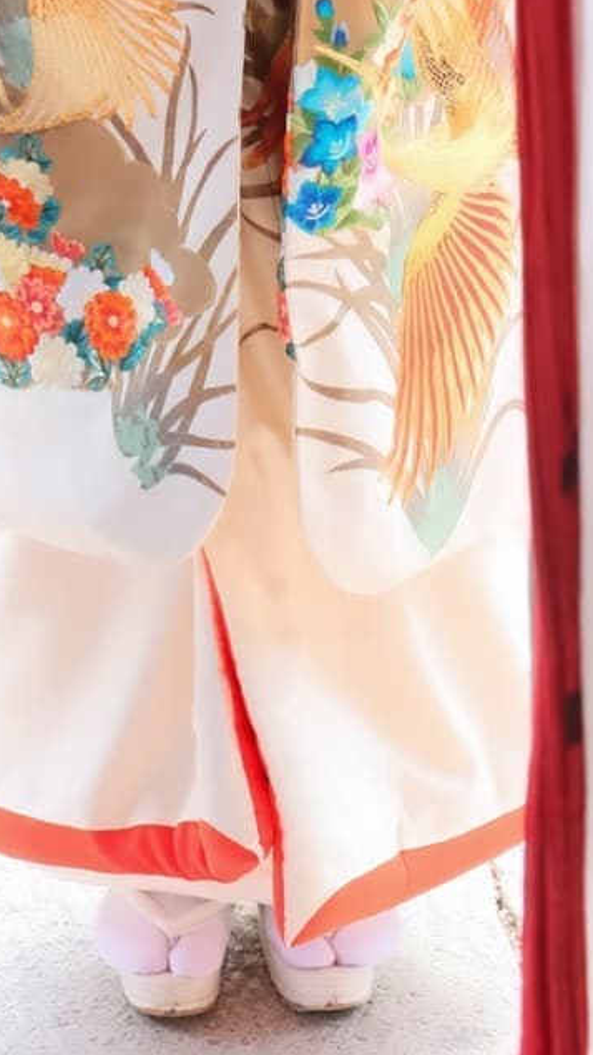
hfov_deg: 5.1
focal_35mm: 235
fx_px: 6572
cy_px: -339
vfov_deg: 9.0
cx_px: -154
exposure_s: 1/250
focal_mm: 44
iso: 3200
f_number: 5.6
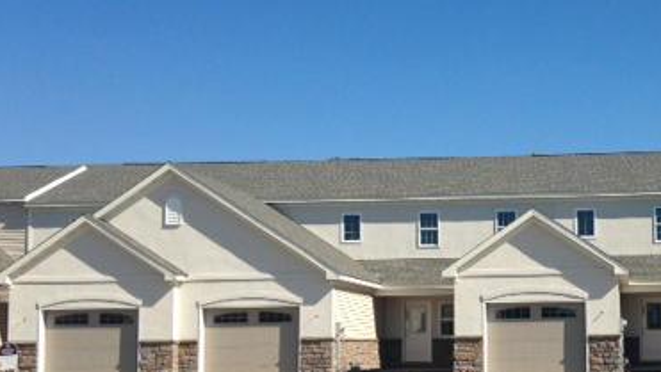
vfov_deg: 19.3
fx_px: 1087
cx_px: 535
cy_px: 271
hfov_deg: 32.8
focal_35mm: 62
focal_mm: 4.12
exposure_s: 1/2088
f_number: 2.4
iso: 50
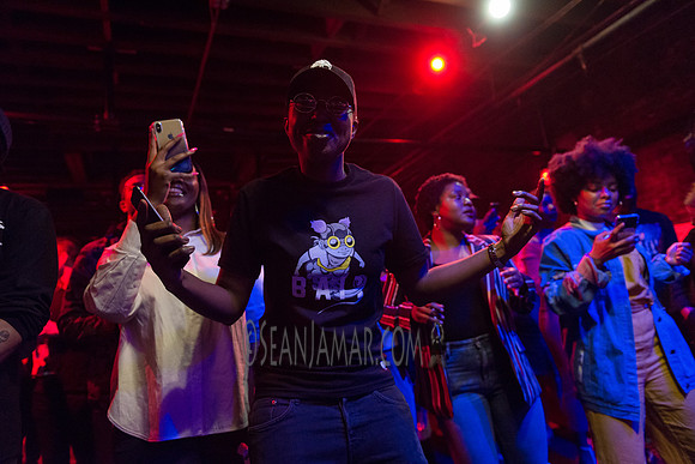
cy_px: 232
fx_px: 463
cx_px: 348
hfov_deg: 73.7
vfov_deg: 53.2
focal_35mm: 24
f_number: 2.8
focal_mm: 24
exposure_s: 1/250
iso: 4000
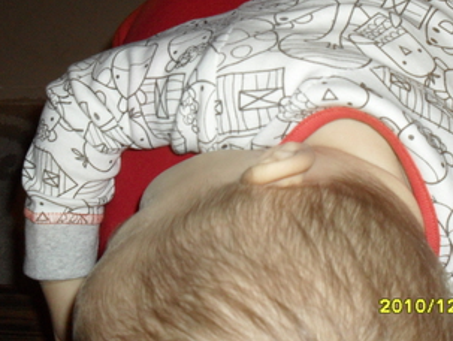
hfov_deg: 36.6
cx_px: 272
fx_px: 681
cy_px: 102
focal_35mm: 52
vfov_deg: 27.8
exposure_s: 1/45
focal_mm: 6.3
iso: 200
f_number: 3.2
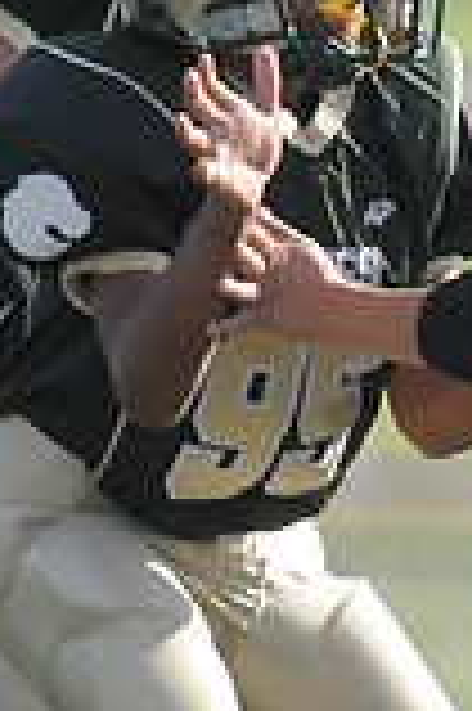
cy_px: 538
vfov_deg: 1.1
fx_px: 36855
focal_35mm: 1870
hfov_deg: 0.7
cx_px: 1191
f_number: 4
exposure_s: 1/4000
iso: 1600
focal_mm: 340
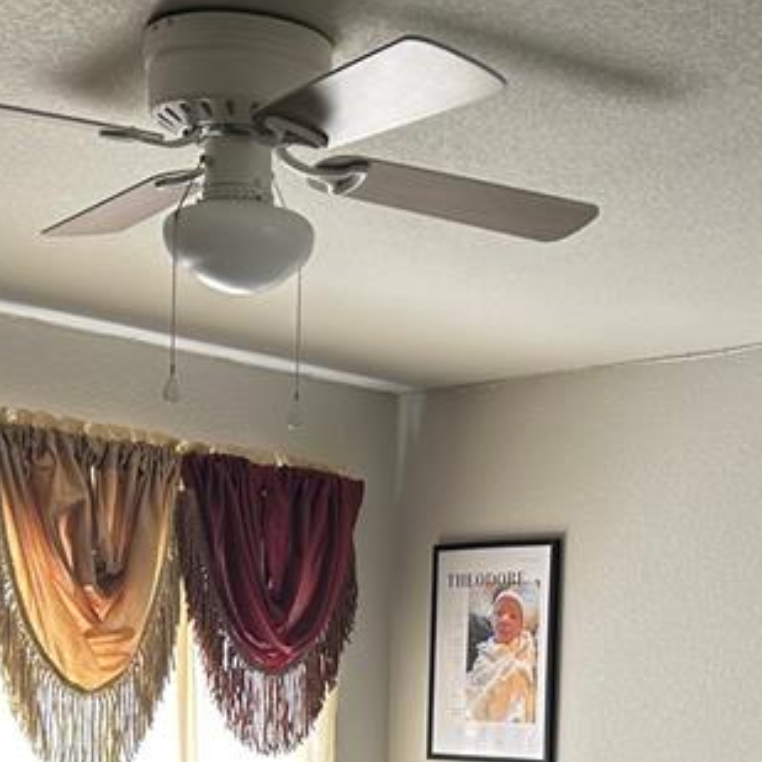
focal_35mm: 76
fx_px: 1893
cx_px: 565
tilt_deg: -3.7
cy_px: 857
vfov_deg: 21.5
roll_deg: -2.0
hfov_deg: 22.6
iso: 80
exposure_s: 1/120
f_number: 1.5
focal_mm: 5.7
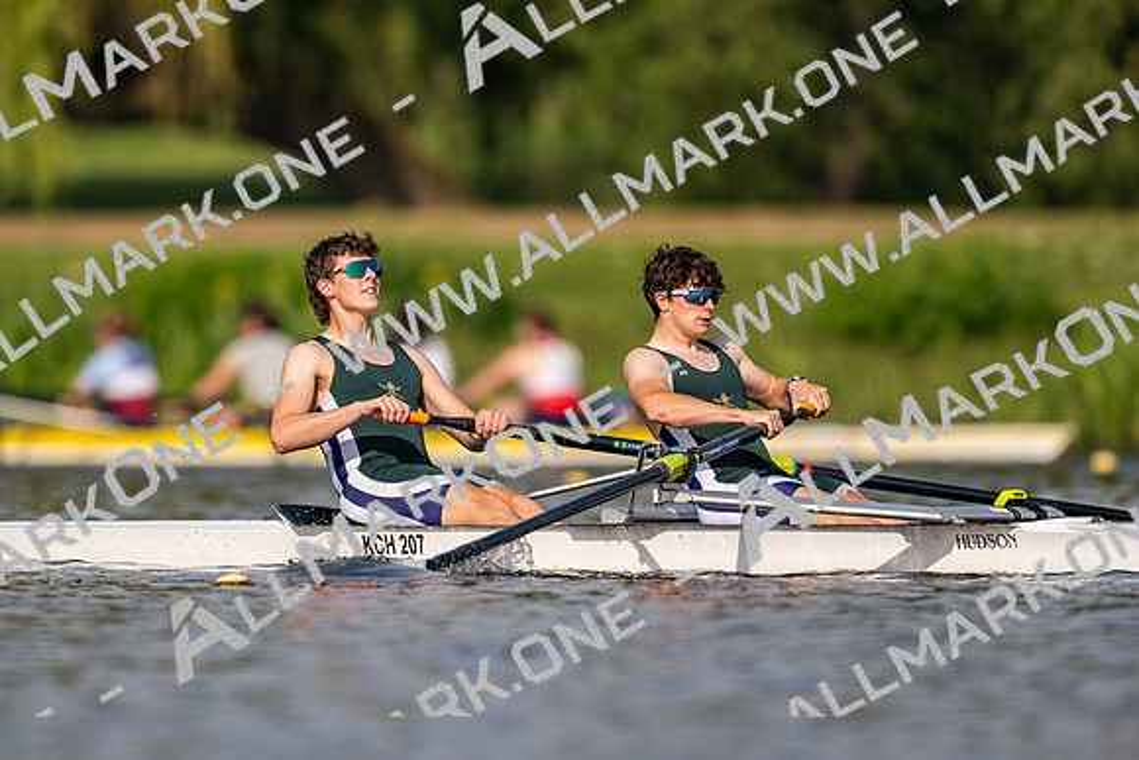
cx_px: 570
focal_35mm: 900
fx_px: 28495
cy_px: 380
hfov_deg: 2.3
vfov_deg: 1.5
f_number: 4
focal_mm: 600
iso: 220
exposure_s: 1/2500
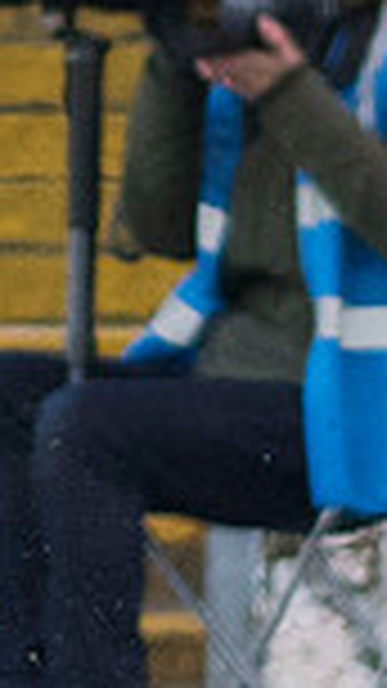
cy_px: 209
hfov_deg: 0.7
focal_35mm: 1785
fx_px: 32582
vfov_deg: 1.2
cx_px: -873
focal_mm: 300
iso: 800
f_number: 3.5
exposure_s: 1/1000
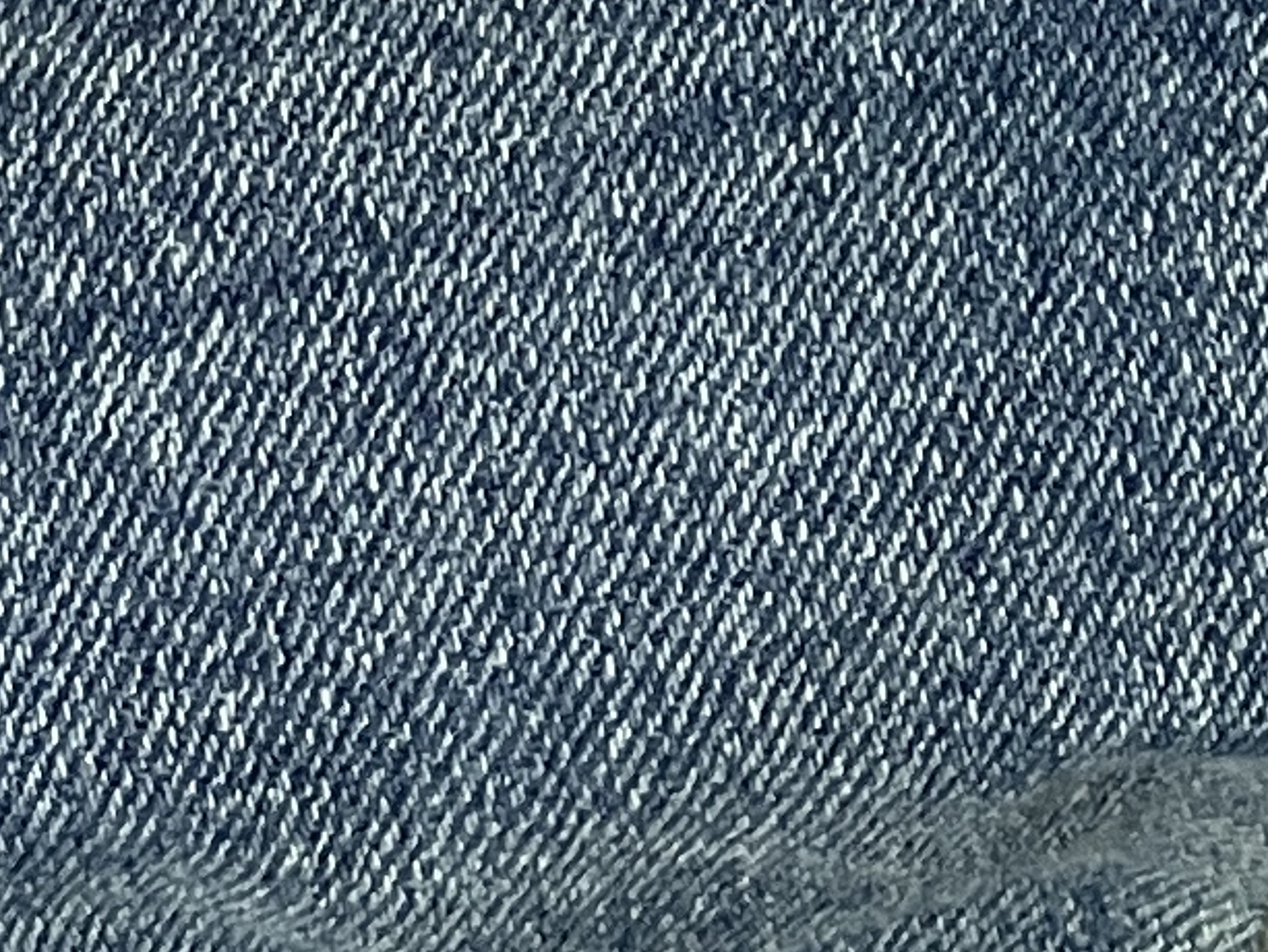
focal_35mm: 171
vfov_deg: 7.5
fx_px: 6265
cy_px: -2032
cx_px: 319
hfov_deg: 11.5
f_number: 1.6
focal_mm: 4.2
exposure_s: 1/50
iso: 100
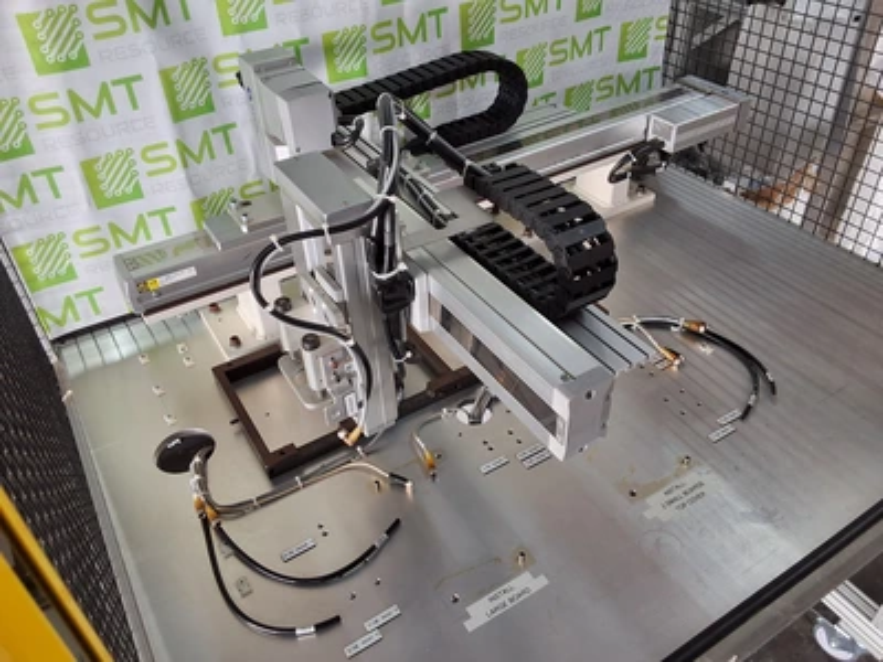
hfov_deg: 63.4
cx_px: 442
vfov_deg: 49.7
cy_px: 331
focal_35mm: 28
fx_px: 714
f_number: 1.9
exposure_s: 1/40
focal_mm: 2.91
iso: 100
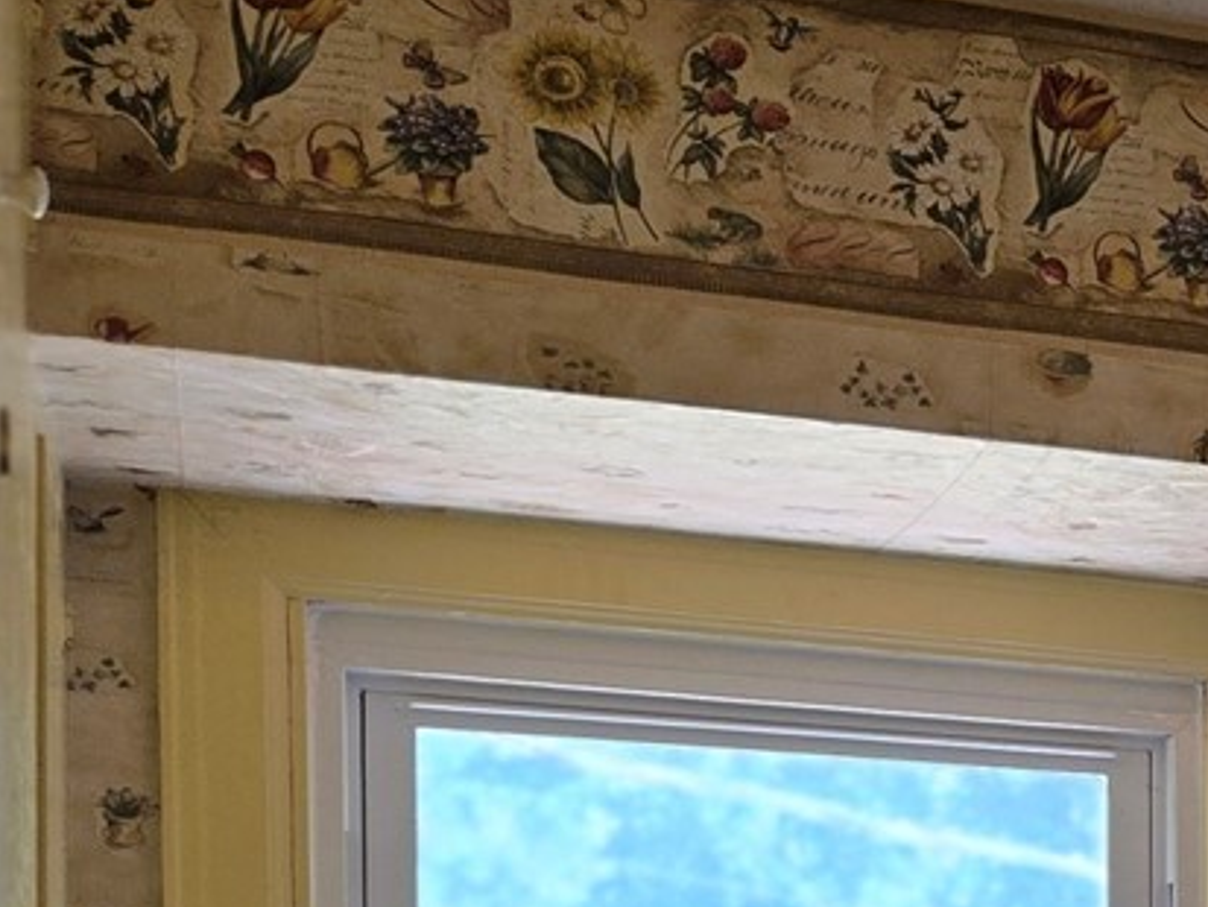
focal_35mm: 107
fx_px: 3735
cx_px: 2477
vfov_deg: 13.1
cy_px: 1322
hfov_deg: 14.8
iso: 100
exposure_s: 1/120
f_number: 1.8
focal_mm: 5.4
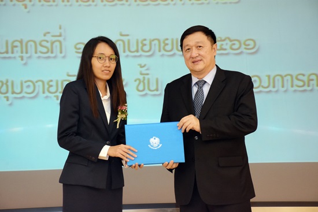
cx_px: 159
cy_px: 106
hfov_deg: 14.4
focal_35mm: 142
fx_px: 1259
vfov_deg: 9.6
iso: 2000
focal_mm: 95
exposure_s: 1/60
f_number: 9
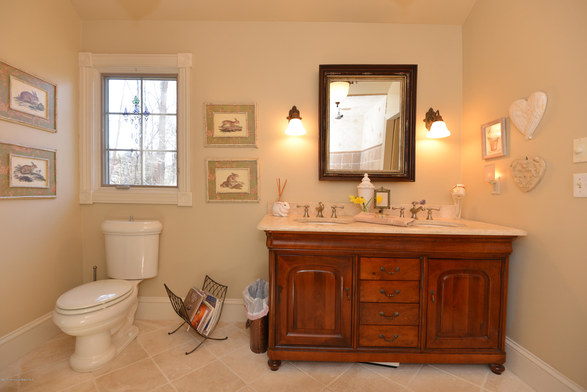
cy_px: 196
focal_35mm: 16
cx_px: 294
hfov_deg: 96.7
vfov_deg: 73.8
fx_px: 261
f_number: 5.6
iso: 400
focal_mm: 16
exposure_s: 1/60
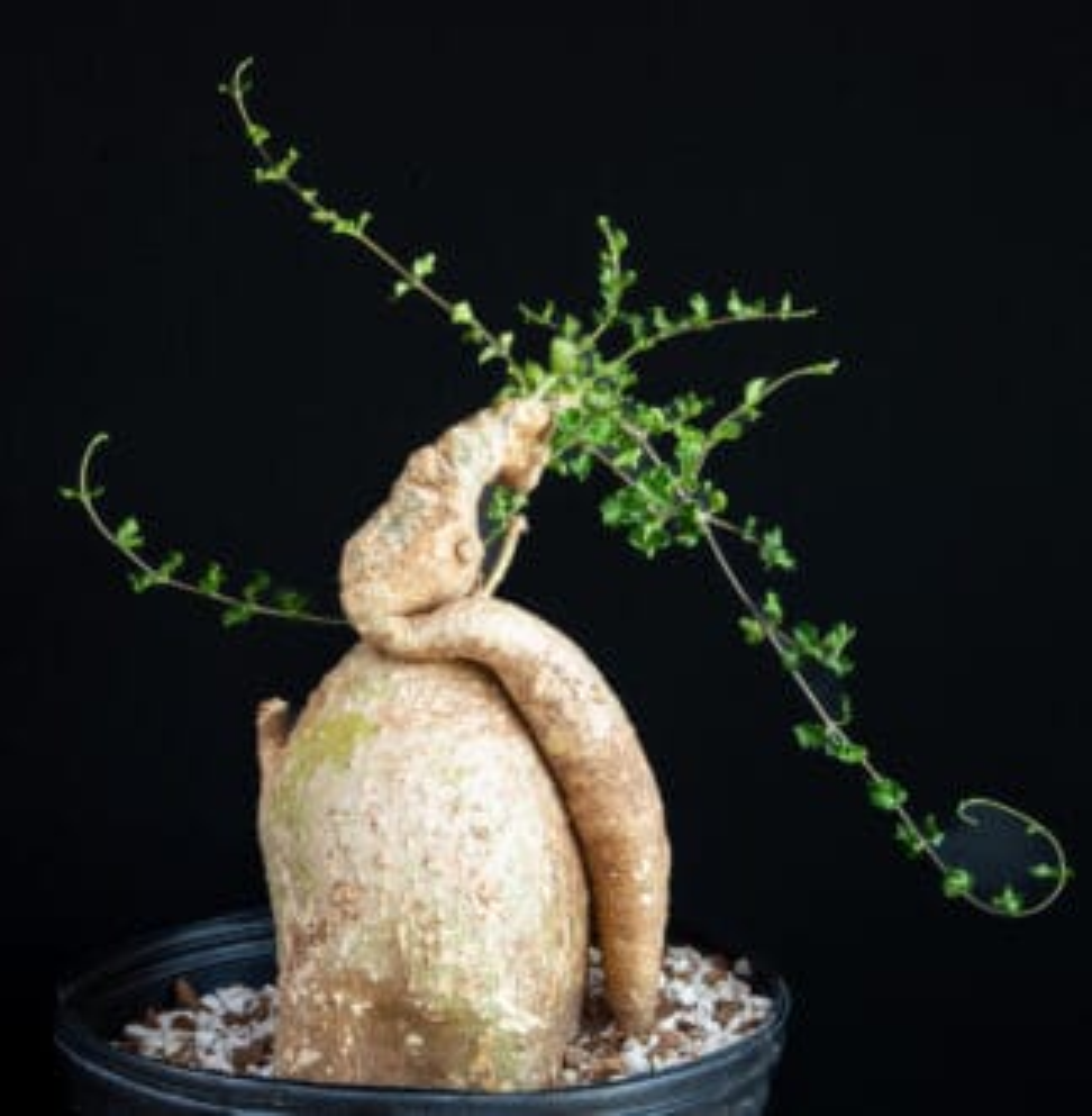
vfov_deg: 20.3
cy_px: 562
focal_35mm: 86
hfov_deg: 19.7
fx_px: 3119
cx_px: 305
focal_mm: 60
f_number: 32
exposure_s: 5
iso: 100
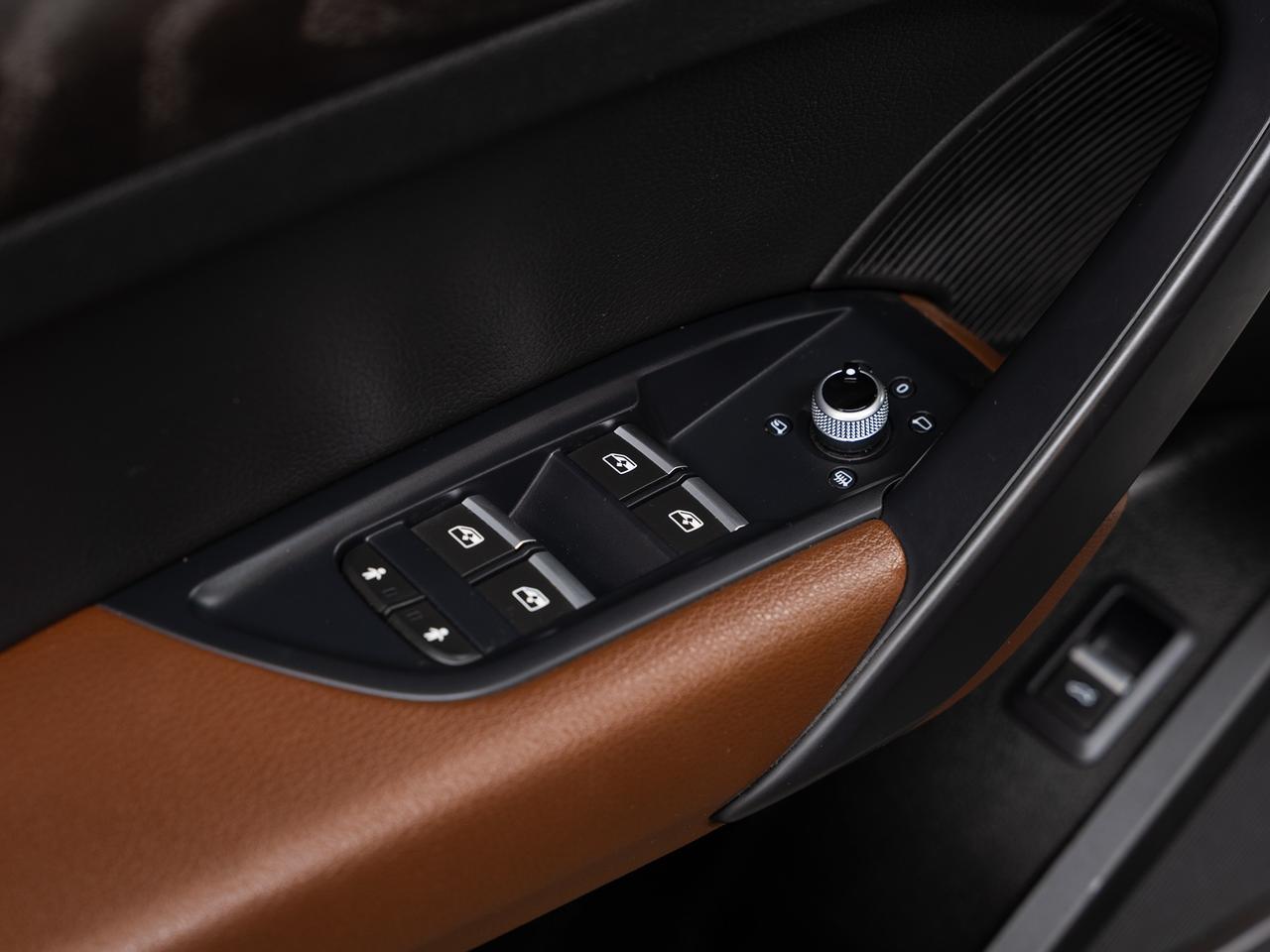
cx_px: 635
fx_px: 2778
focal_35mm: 76
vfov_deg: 19.5
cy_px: 476
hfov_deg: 25.8
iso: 100
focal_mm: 70
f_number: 5.6
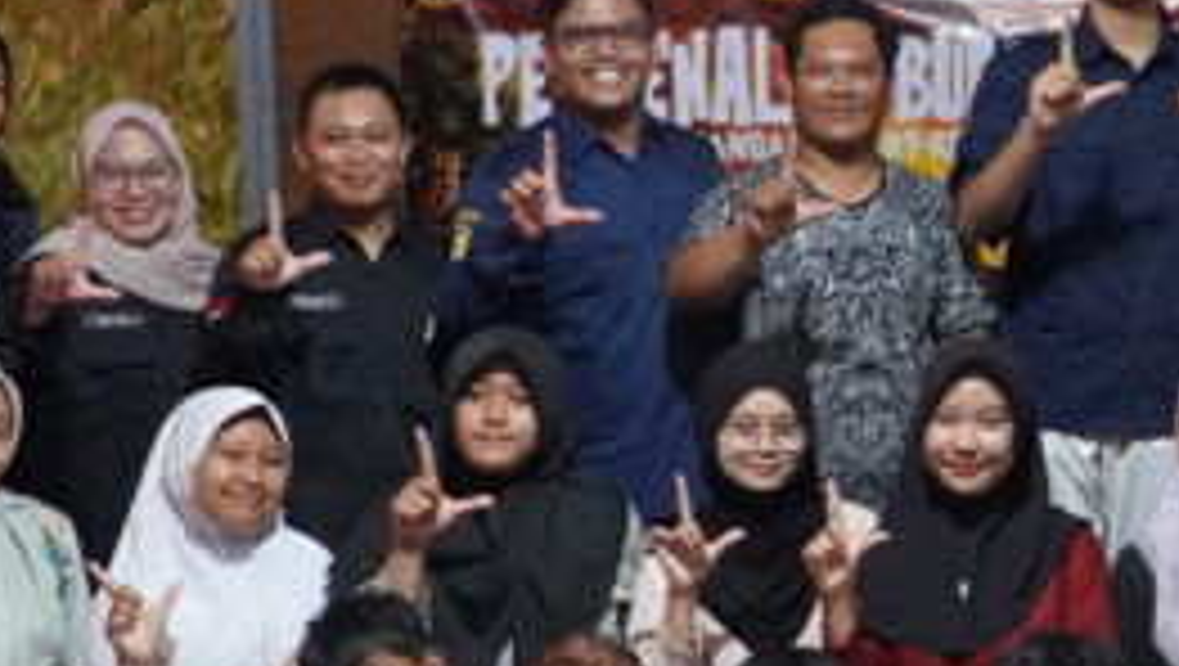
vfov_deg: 13.2
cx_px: 976
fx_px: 2879
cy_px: 333
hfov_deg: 22.8
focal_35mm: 92
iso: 6400
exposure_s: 1/100
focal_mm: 20
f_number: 4
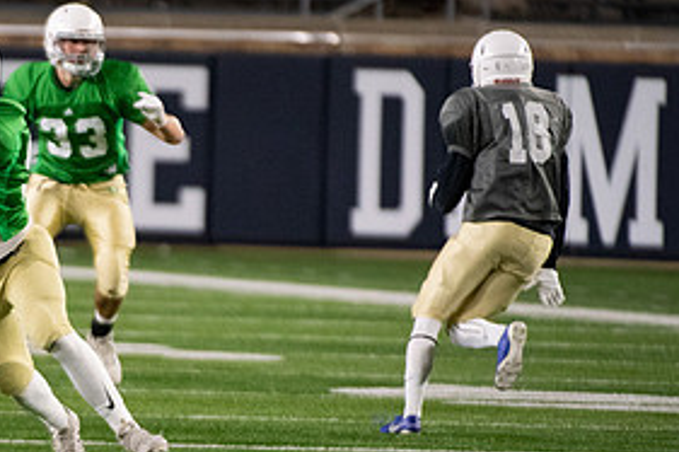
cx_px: 72
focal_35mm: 826
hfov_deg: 2.5
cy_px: 308
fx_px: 15570
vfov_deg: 1.7
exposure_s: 1/500
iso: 5600
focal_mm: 400
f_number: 4.5
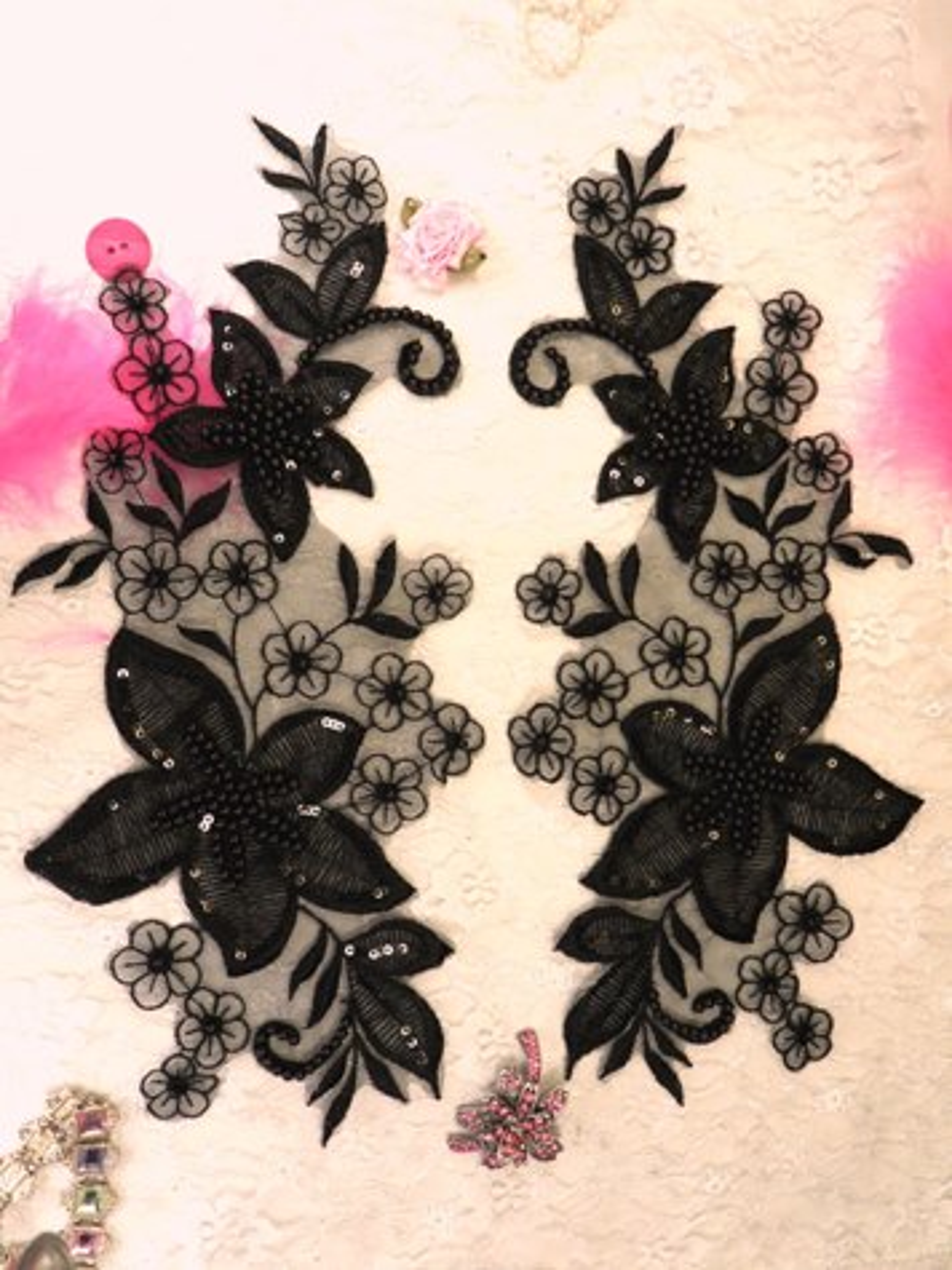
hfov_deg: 46.8
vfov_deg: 60.0
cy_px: 635
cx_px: 476
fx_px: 1101
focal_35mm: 30
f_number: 3.7
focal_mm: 5.3
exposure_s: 1/125
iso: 80
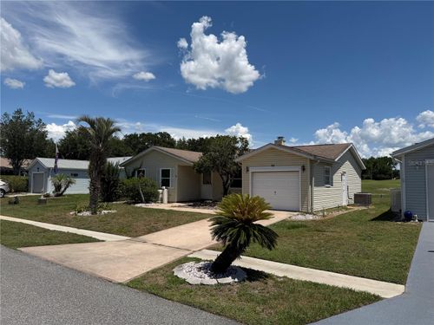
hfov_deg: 71.6
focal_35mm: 24
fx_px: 301
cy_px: 162
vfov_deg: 56.8
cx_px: 217
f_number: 1.78
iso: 80
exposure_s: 1/9091
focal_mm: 6.76
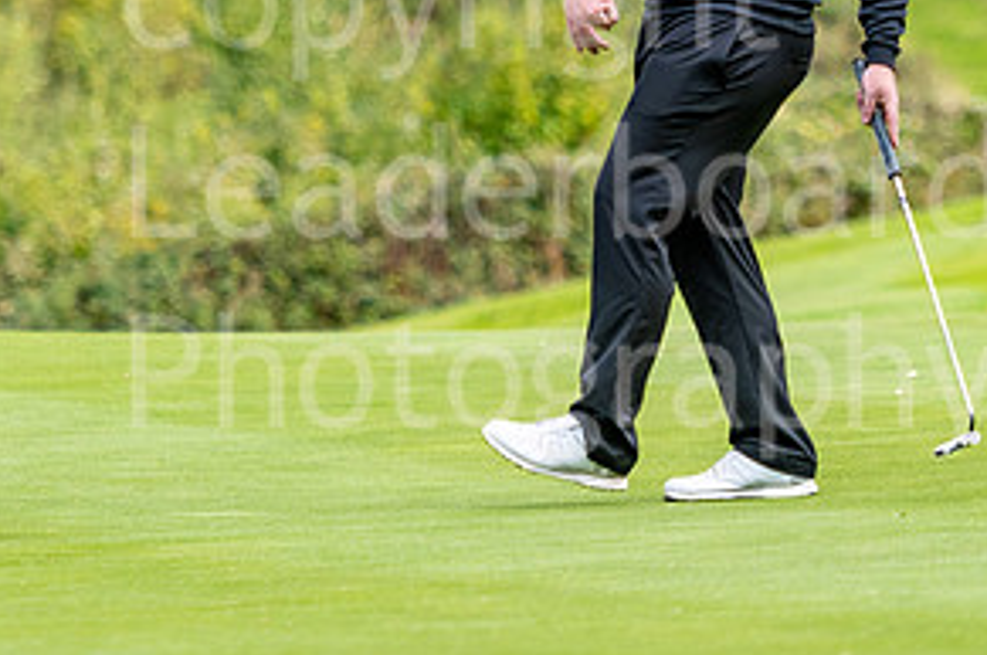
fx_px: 11852
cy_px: 214
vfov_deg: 3.2
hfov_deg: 4.8
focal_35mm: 433
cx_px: 570
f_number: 2.8
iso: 200
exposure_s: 1/1000
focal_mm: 145
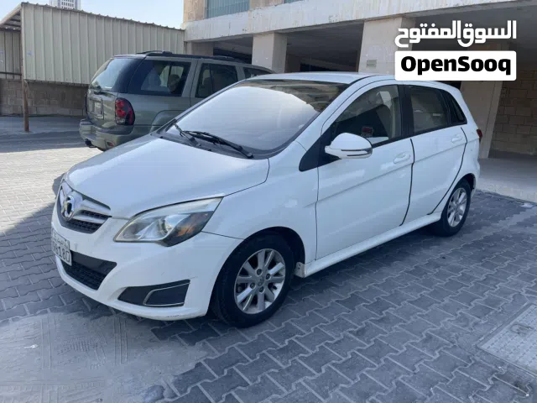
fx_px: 403
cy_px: 202
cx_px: 268
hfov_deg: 67.3
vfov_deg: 53.1
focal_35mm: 26
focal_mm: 4.2
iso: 32
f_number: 1.6
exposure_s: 1/1366
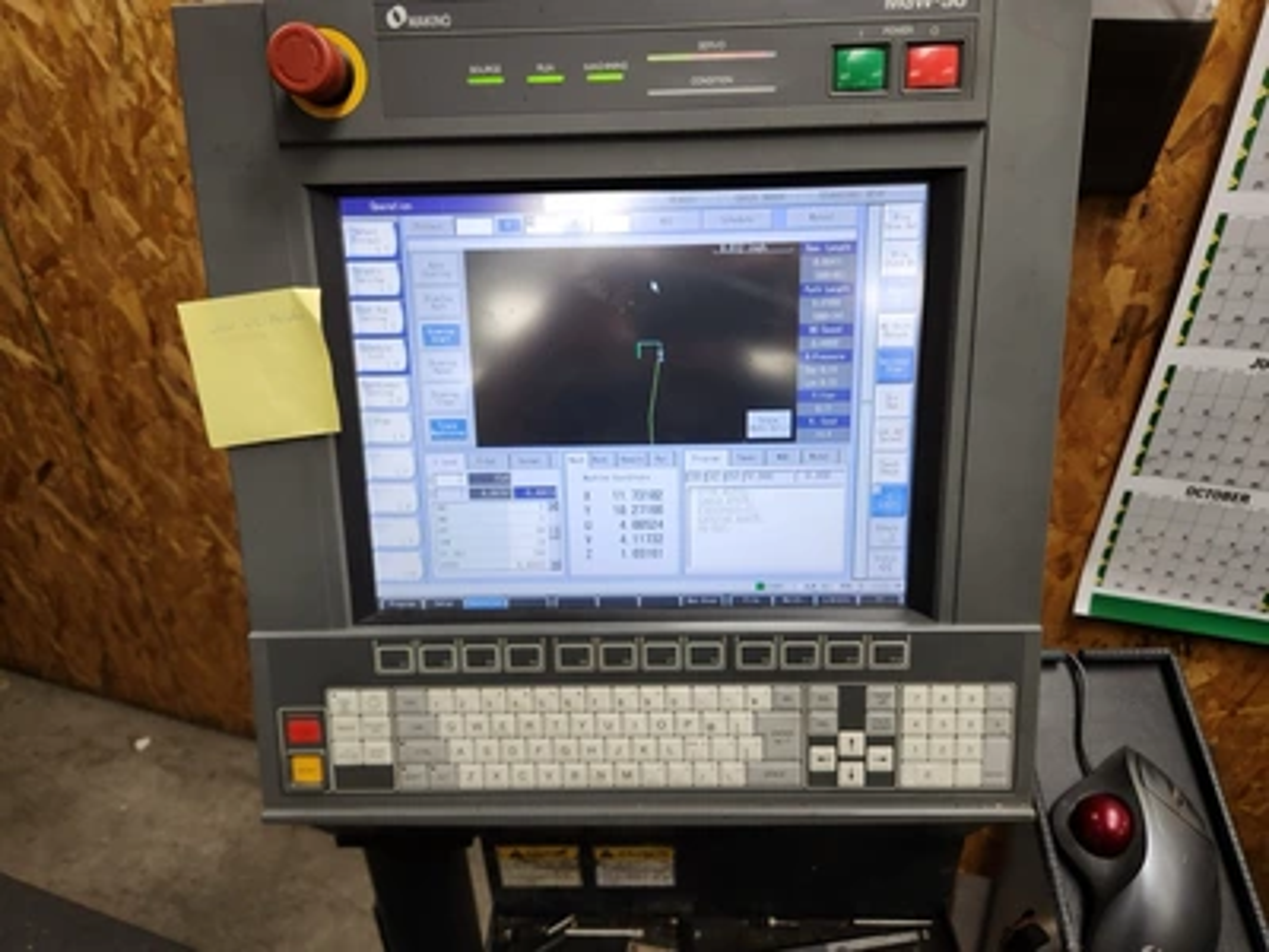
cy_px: 476
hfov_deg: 73.9
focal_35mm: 23
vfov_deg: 58.9
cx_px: 634
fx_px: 843
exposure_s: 1/120
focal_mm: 5.4
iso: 100
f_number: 1.8
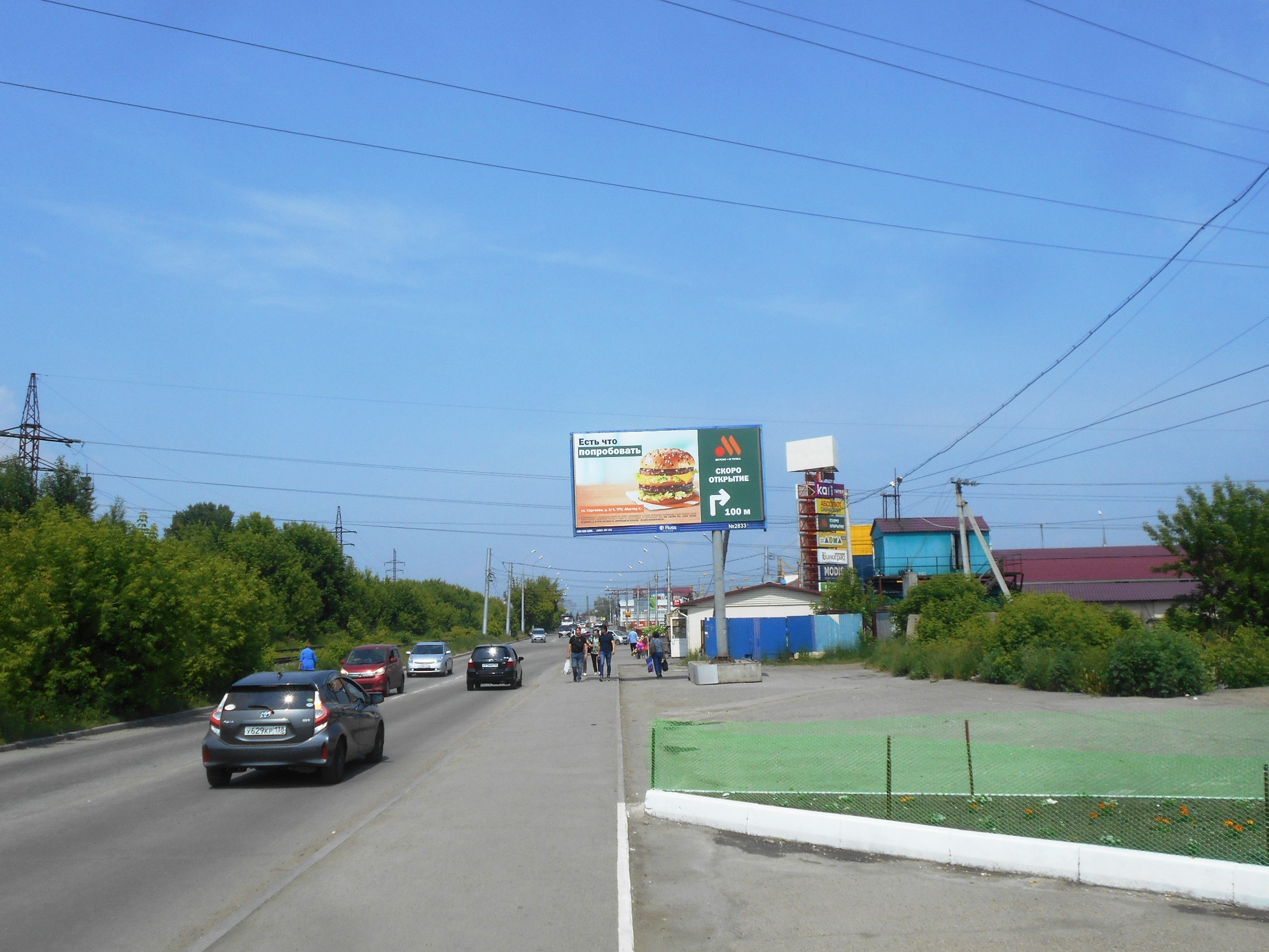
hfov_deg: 54.0
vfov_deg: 41.8
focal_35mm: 34
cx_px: 634
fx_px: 1246
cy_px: 476
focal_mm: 5.8
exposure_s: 1/1250
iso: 80
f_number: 3.6
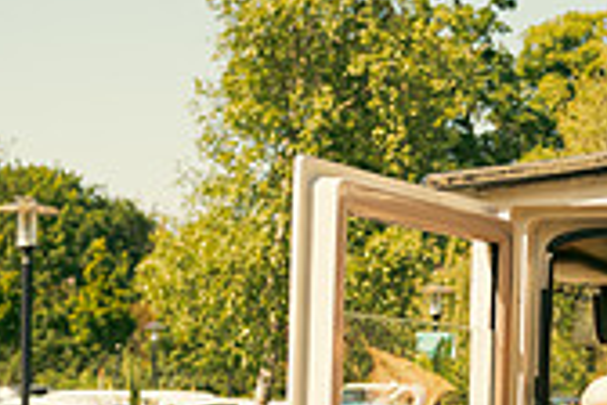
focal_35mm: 124
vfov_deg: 10.9
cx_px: 705
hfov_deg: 16.0
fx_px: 2091
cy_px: 483
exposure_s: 1/800
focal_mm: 36
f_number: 3.5
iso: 125
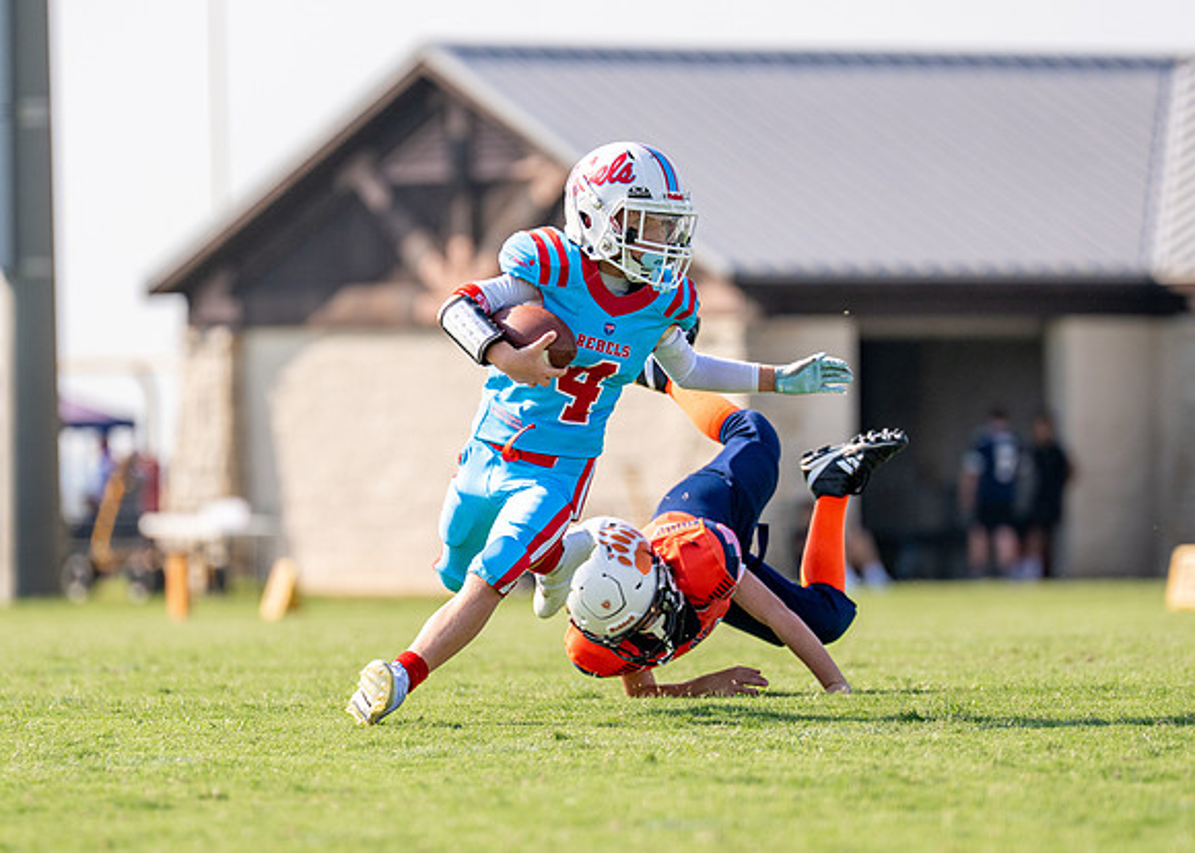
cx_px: 568
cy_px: 430
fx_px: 12152
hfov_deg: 5.6
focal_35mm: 358
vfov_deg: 4.0
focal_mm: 200
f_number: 2.8
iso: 160
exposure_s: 1/2500
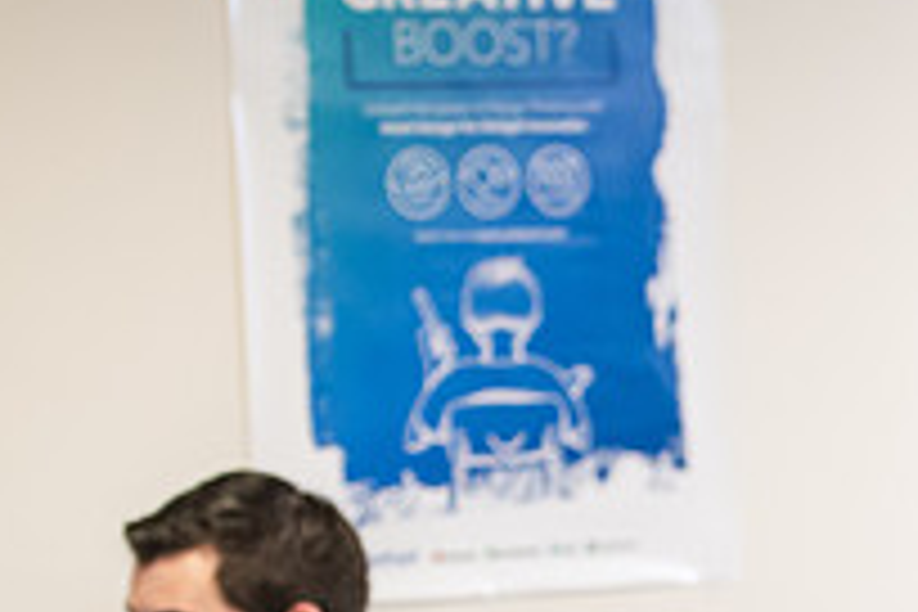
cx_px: 1138
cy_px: 839
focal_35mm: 213
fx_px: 5431
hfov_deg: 9.5
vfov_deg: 6.4
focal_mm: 75
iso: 1000
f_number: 3.2
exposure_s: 1/160
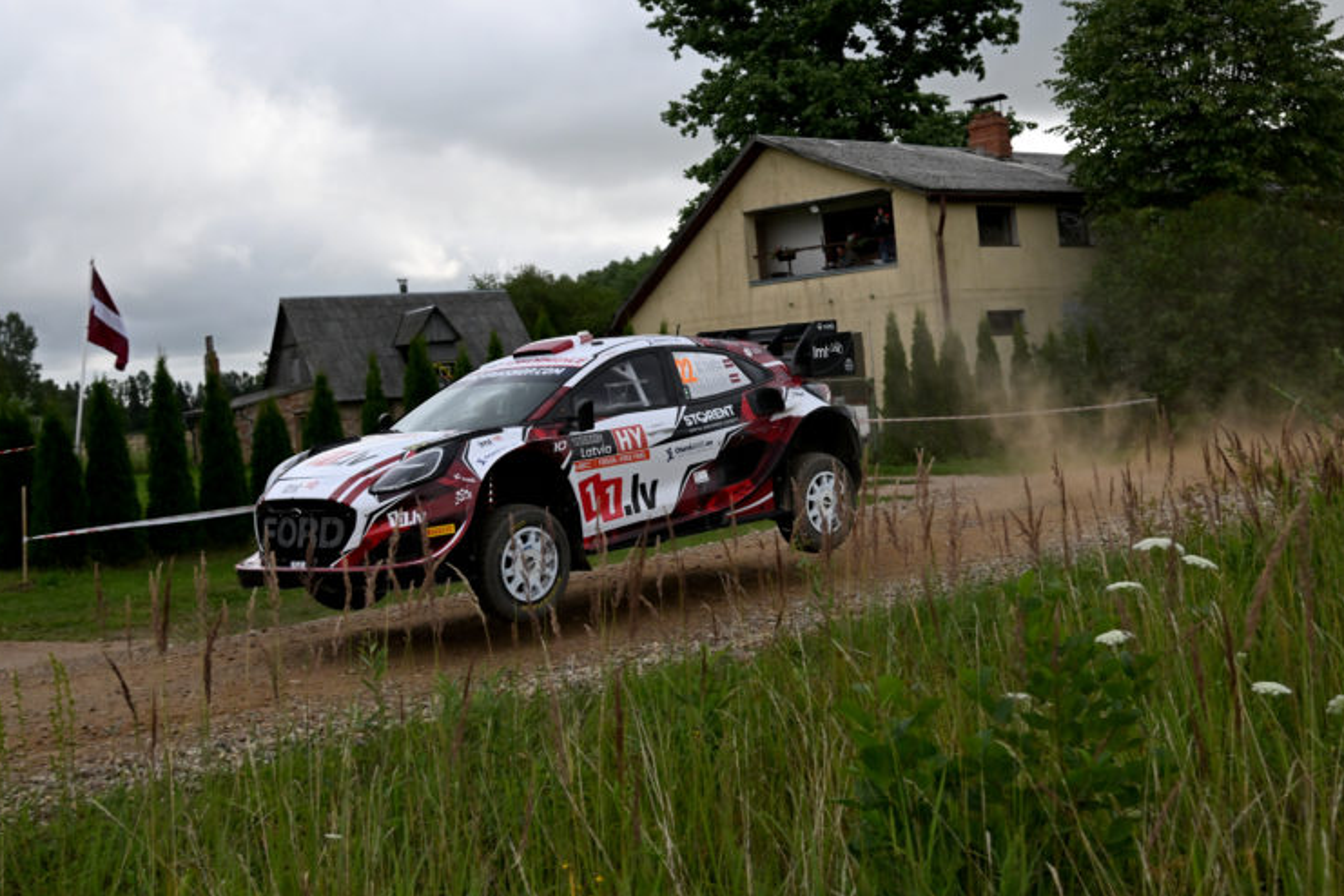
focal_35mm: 47
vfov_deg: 28.5
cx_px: 686
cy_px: 327
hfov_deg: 41.9
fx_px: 1755
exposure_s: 1/3200
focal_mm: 34
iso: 800
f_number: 5
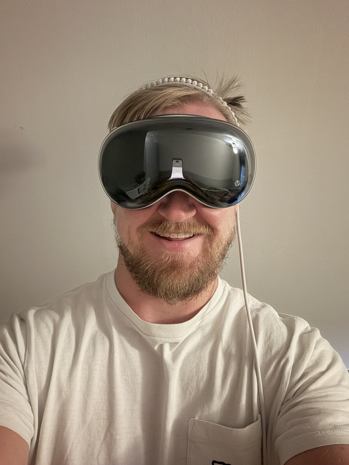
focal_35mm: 30
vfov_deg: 60.0
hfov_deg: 46.8
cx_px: 174
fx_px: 403
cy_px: 232
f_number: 1.9
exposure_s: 1/15
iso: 2000
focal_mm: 2.71
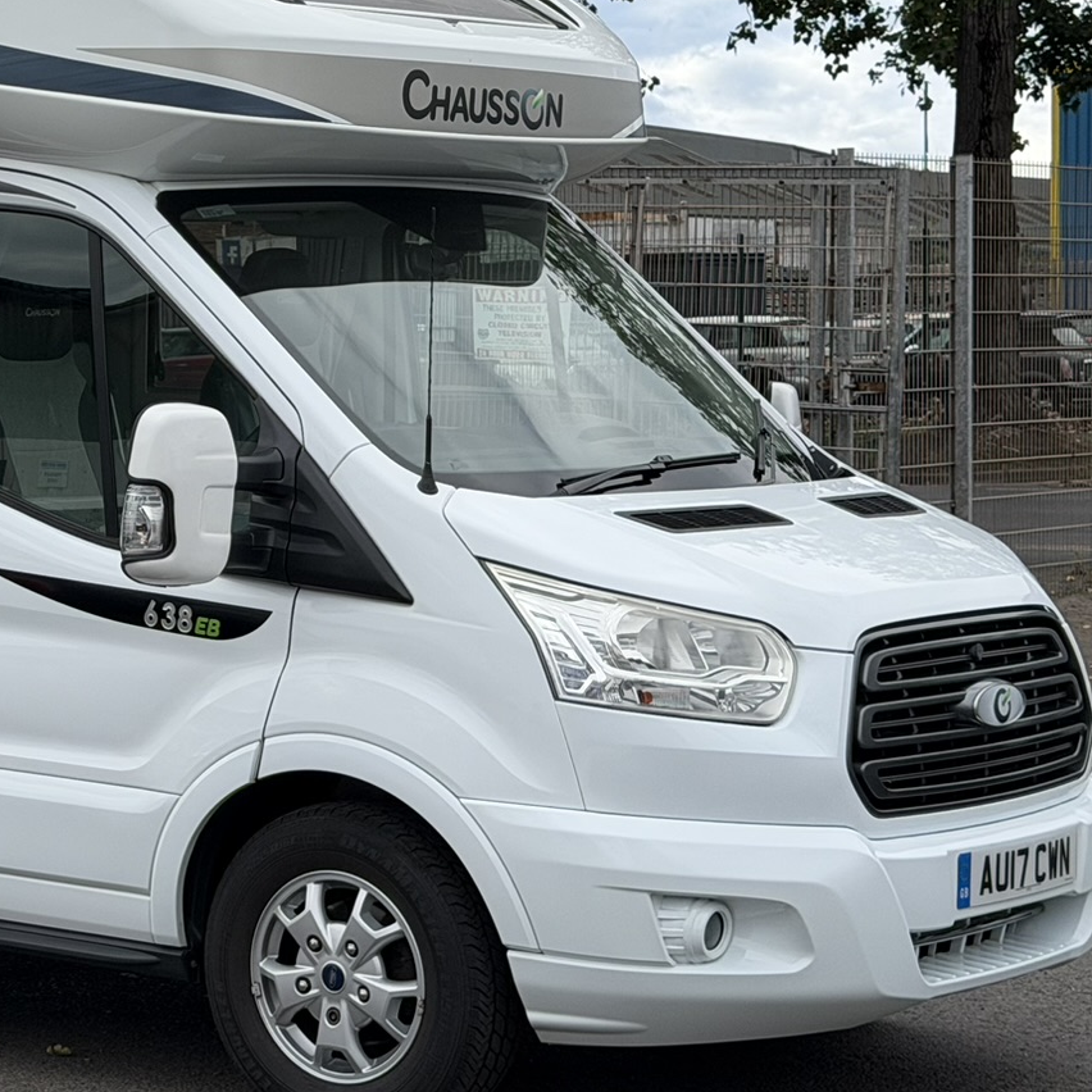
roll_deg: +0.1
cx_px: -55
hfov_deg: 16.6
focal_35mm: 102
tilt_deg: -2.9
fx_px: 3640
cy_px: 458
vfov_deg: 17.0
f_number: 1.78
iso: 64
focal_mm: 6.76
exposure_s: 1/2976
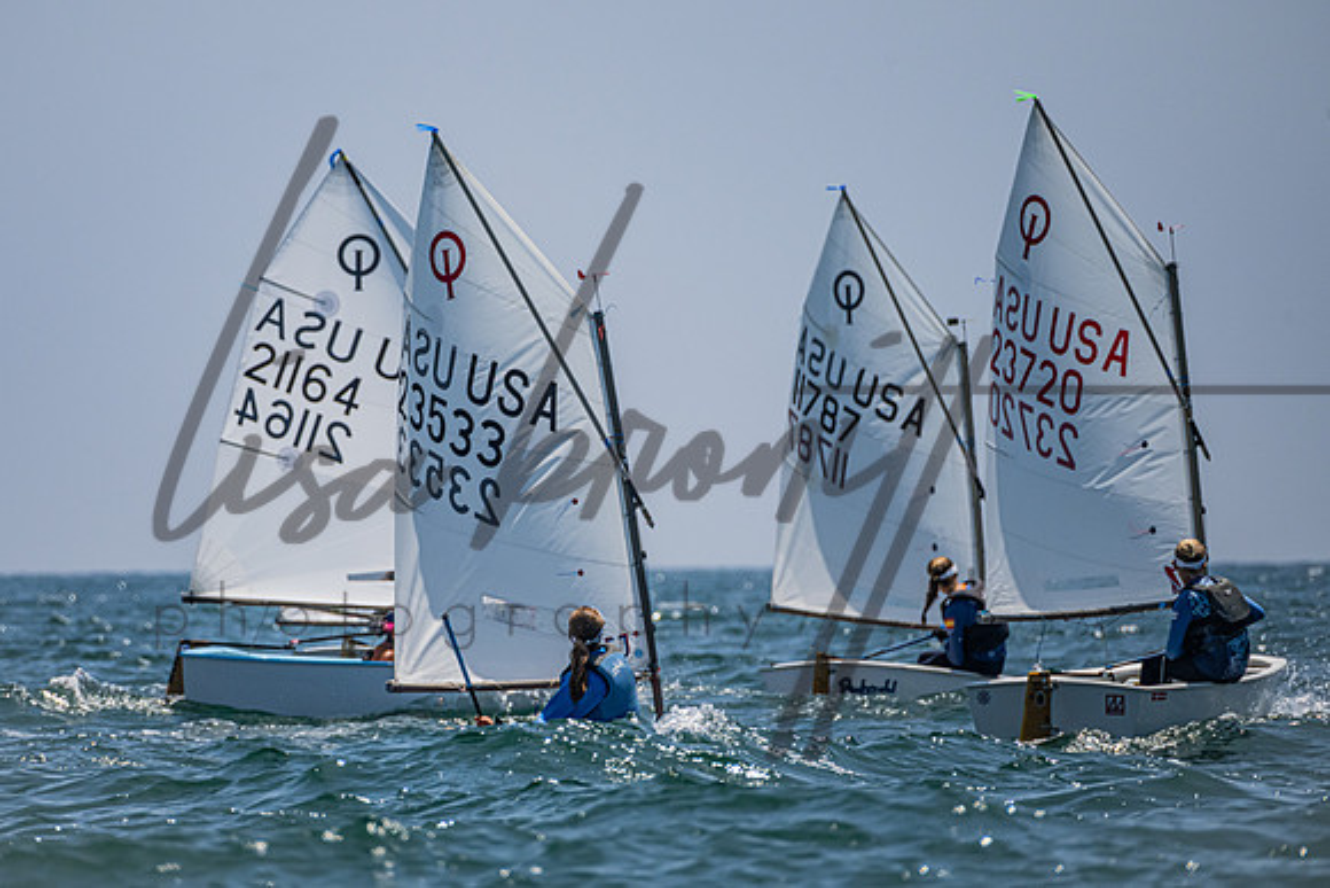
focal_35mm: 497
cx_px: 510
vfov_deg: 2.8
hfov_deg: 4.1
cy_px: 372
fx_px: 18380
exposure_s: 1/3200
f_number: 8
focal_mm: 400
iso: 500
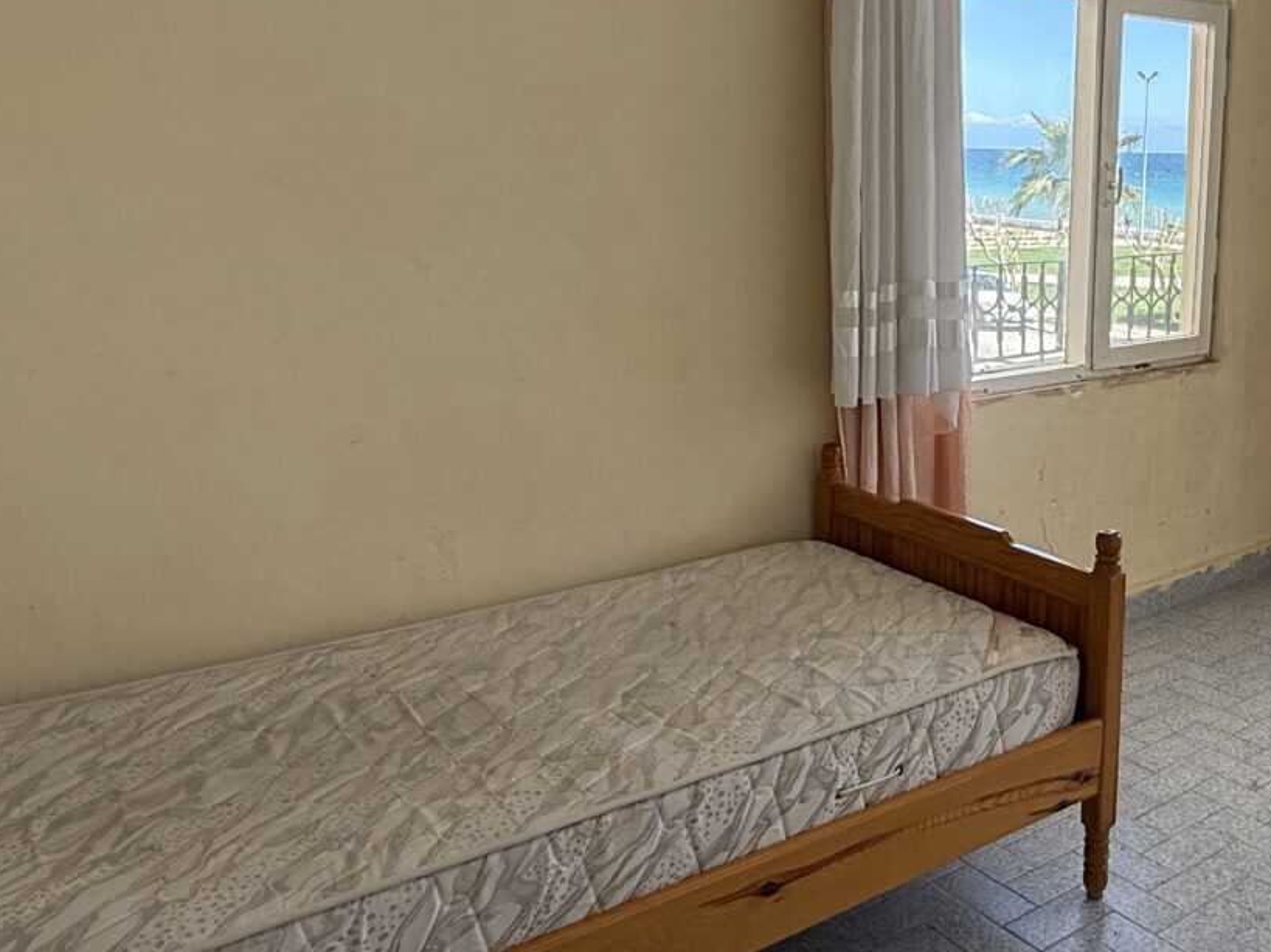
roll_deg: -1.4
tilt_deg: -9.0
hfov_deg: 50.0
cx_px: 984
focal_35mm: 35
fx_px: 1285
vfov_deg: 40.4
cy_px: 357
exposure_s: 1/328
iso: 64
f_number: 2.2
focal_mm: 2.22
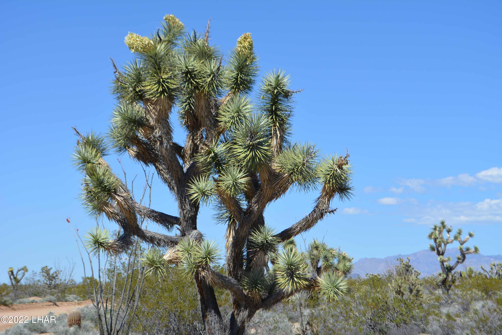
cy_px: 168
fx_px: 1151
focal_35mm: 82
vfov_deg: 16.6
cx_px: 251
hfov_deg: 24.6
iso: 100
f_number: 8
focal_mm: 55
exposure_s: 1/320
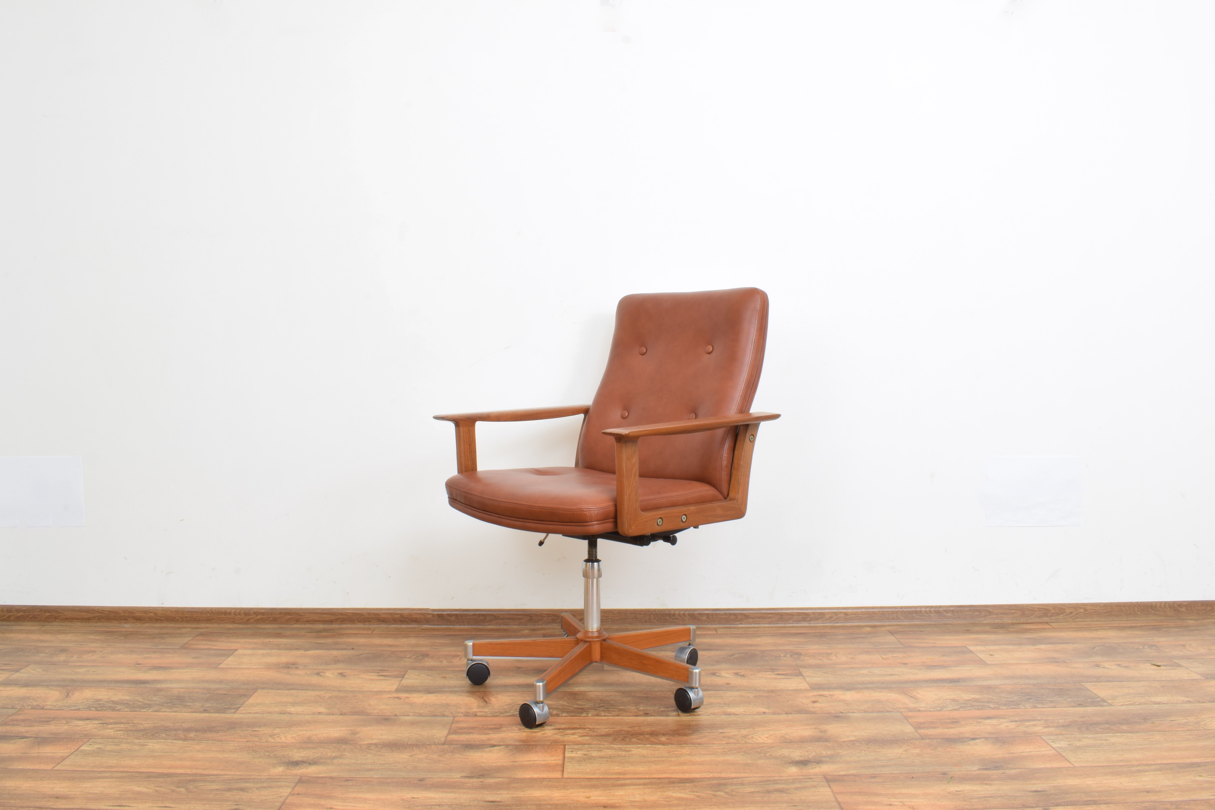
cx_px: 608
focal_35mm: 30
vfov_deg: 43.6
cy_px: 405
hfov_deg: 61.9
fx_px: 1012
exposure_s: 5
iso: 100
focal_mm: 20
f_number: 22
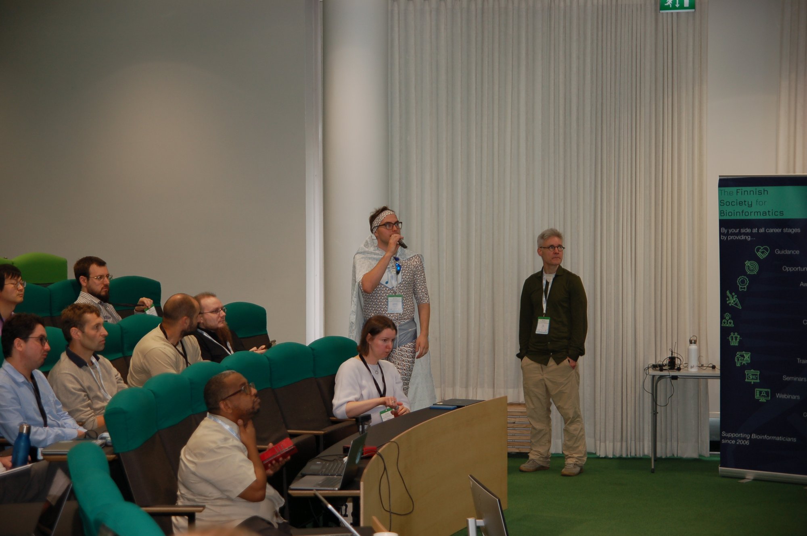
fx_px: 1680
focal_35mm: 75
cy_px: 268
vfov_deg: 18.2
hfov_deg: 27.0
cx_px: 404
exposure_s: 1/60
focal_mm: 50
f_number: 2.8
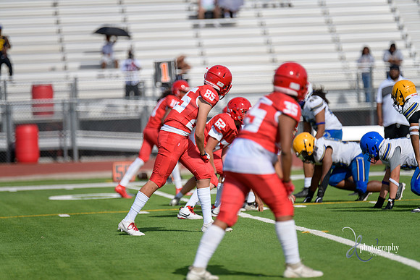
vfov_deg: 4.6
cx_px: 210
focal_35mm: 300
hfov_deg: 6.9
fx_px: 3501
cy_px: 140
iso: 200
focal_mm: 300
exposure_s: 1/3200
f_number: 2.8
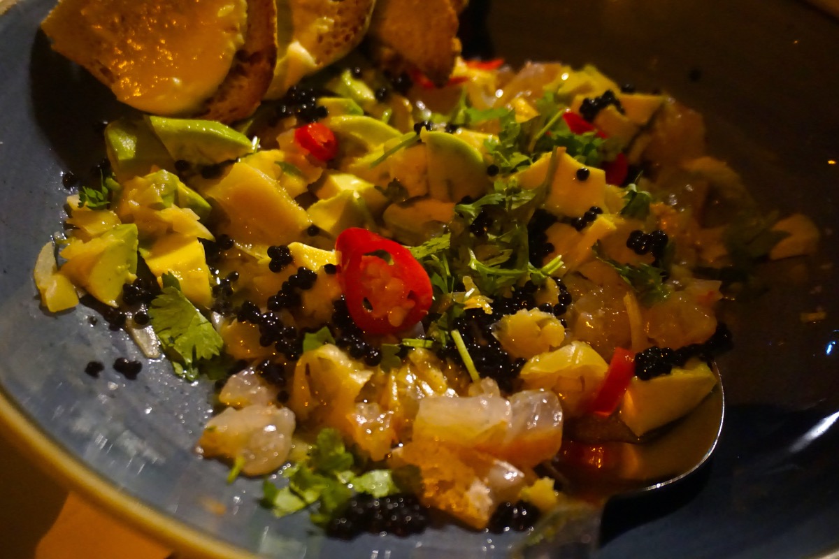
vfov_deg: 33.0
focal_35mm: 40
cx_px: 420
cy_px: 280
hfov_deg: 47.9
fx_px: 944
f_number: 4.5
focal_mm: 27
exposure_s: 1/125
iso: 5000
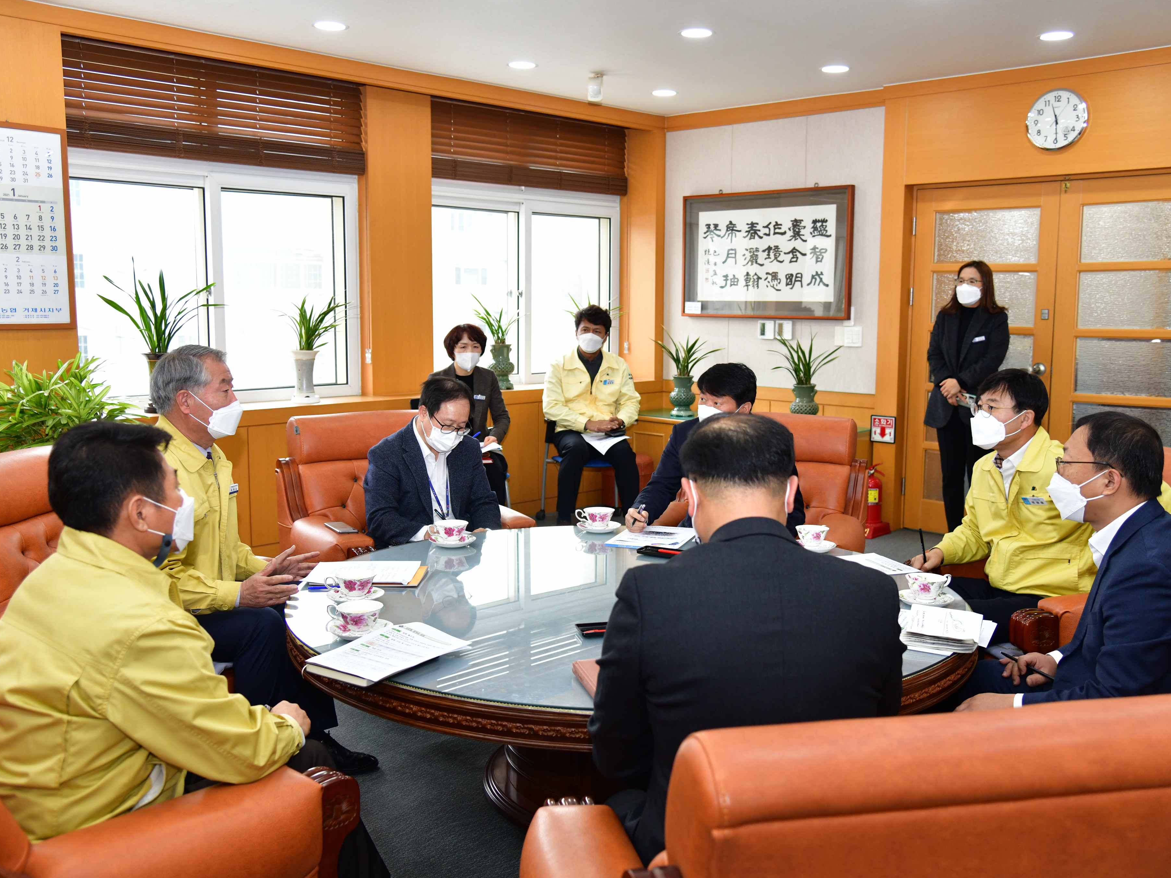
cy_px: 439
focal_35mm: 34
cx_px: 591
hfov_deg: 54.0
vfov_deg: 41.8
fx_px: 1150
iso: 1250
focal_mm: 31
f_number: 4
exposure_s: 1/250
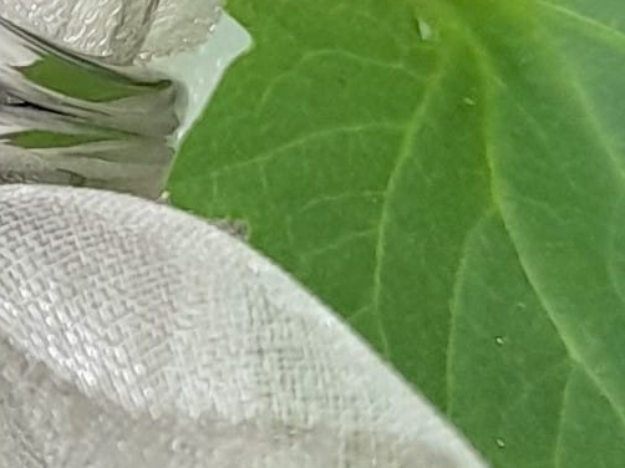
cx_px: -263
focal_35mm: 85
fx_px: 1534
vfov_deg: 17.0
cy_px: 26
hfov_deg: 20.3
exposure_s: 1/100
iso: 32
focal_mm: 4.6
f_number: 2
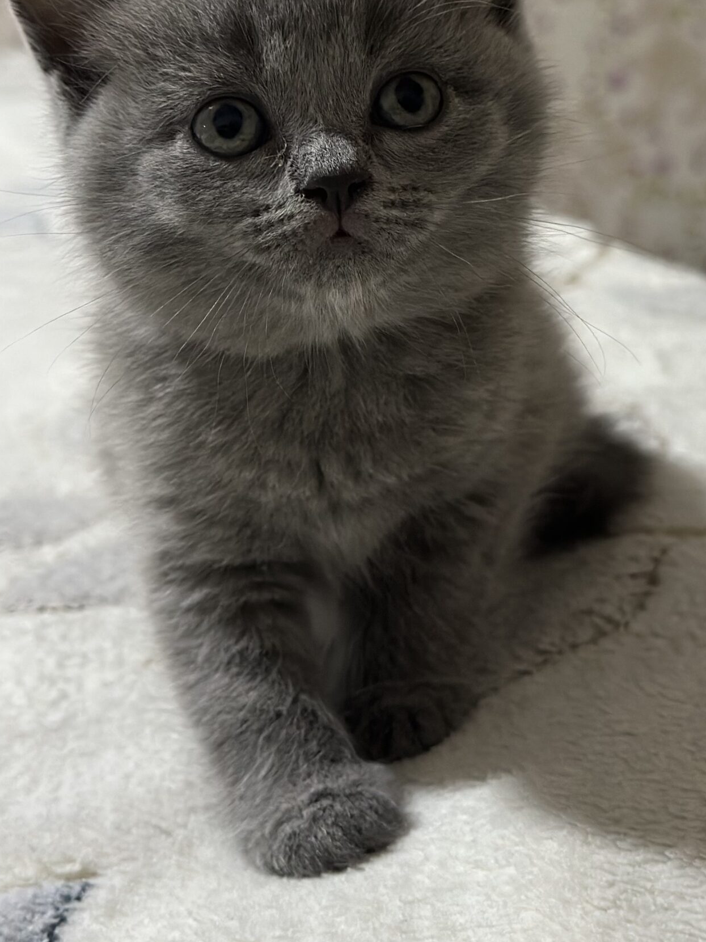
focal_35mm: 74
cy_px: 281
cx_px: 400
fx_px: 2013
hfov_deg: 19.9
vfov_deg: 26.1
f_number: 1.78
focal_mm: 6.86
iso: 400
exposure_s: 1/45
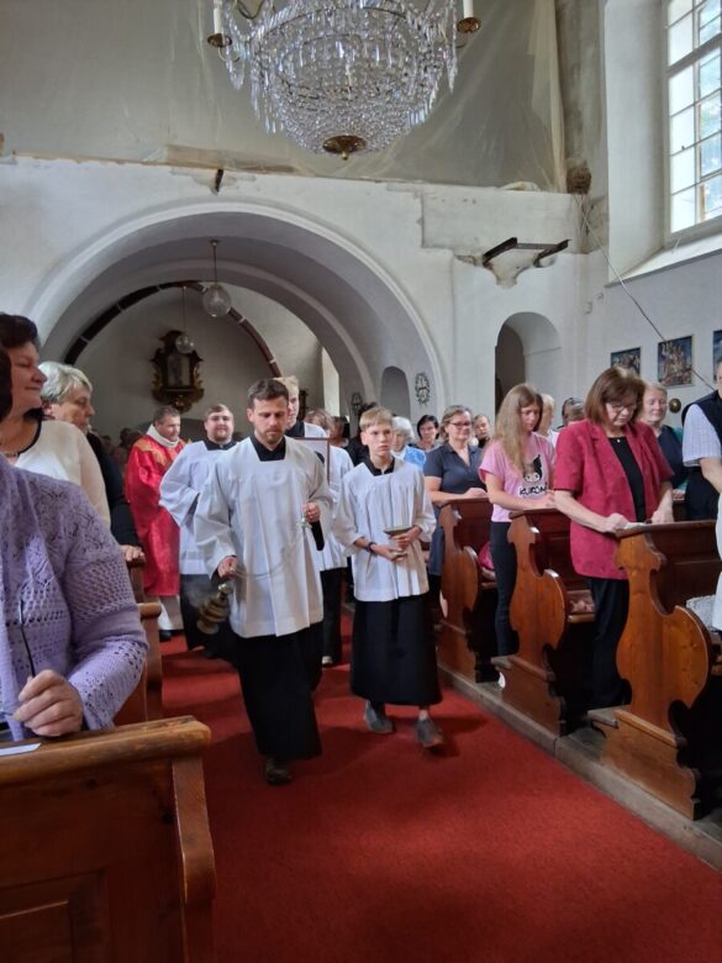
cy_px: 482
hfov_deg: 53.1
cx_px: 361
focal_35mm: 26
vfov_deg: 67.3
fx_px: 723
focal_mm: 3.98
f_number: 1.8
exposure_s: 1/50
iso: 500
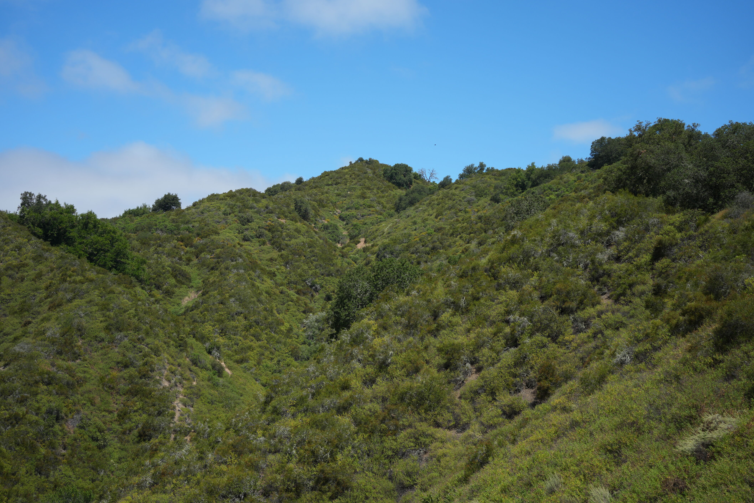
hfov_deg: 38.9
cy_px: 248
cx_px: 376
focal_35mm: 51
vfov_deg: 26.5
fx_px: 1068
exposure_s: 1/1000
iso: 160
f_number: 4.5
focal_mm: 50
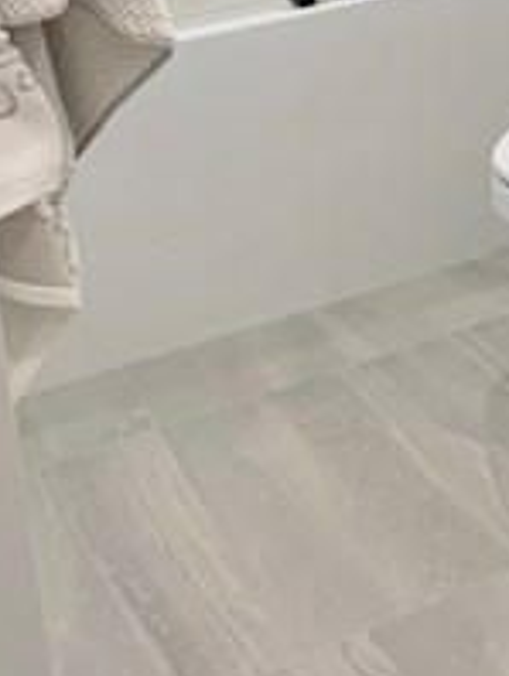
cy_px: -123
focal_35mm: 84
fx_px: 1643
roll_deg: +2.1
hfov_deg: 16.2
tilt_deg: -12.1
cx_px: 752
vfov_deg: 21.7
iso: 64
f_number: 1.8
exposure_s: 1/120
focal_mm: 4.25
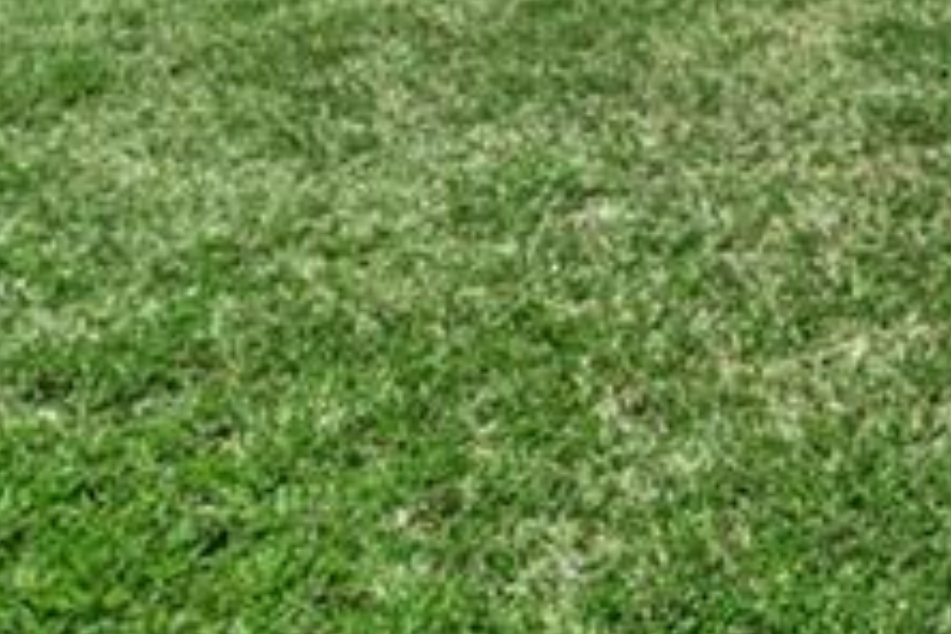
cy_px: -298
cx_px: 1199
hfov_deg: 28.2
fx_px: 1585
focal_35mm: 60
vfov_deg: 19.8
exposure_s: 1/200
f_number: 11
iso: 100
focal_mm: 13
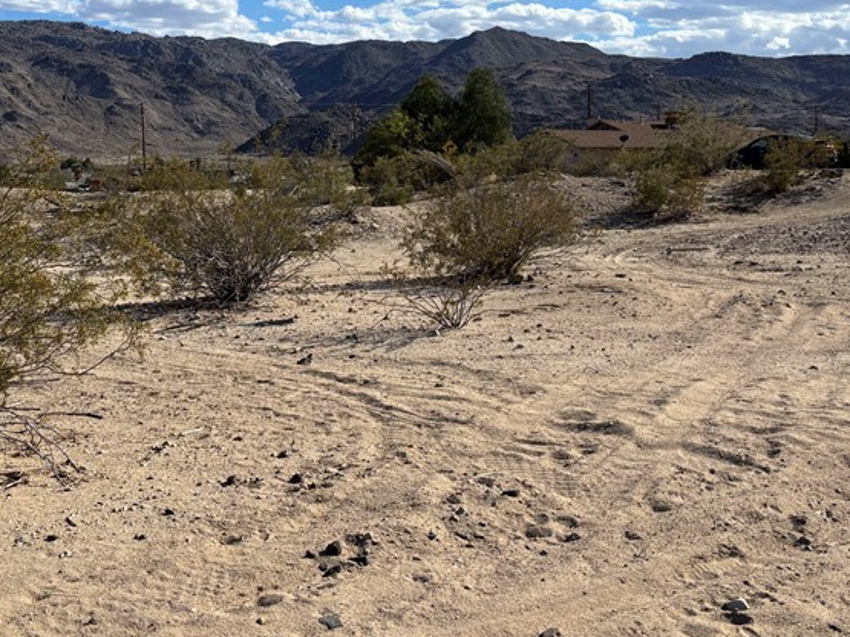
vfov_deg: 30.0
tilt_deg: -1.8
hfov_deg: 39.3
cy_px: 208
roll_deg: -0.3
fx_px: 1178
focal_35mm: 48
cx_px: 305
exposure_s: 1/5076
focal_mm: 5.96
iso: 50
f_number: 1.6
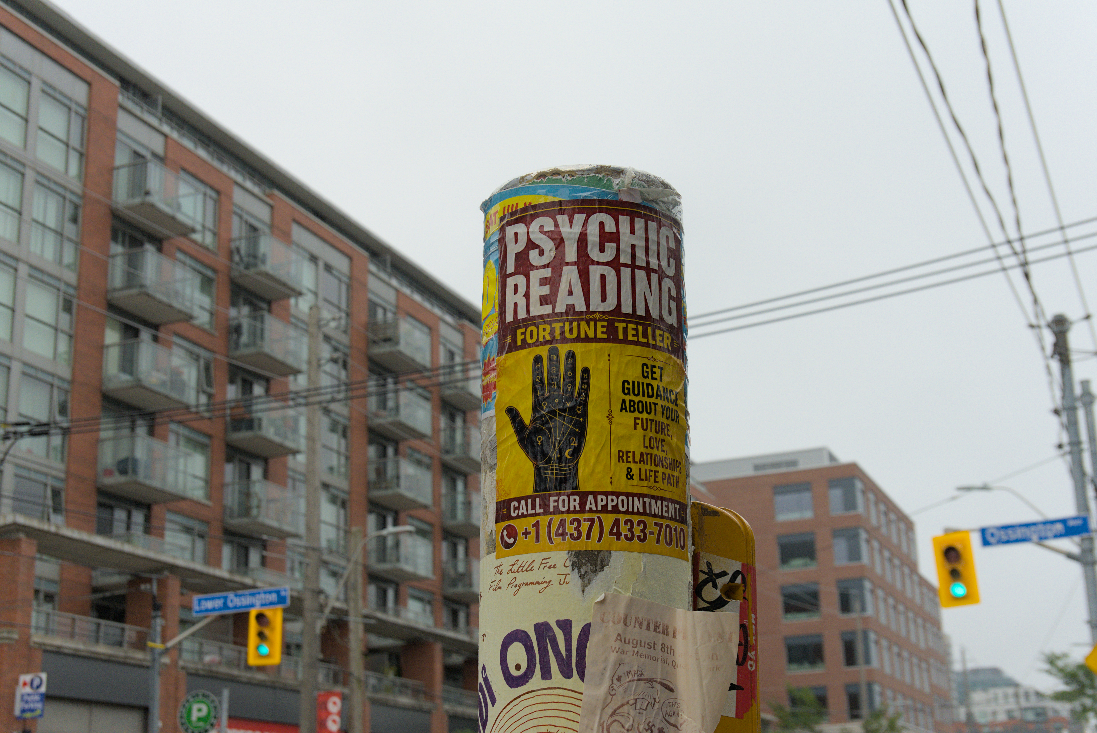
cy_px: 366
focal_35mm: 50
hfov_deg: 39.6
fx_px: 1525
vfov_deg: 27.0
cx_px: 548
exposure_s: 1/1000
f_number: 5
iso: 100
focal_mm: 19.03
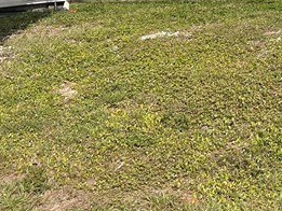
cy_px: -88
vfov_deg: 14.3
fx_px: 799
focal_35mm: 98
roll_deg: +1.3
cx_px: 324
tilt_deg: +2.2
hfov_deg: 19.1
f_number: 1.6
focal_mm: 5.1
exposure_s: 1/3922
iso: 32
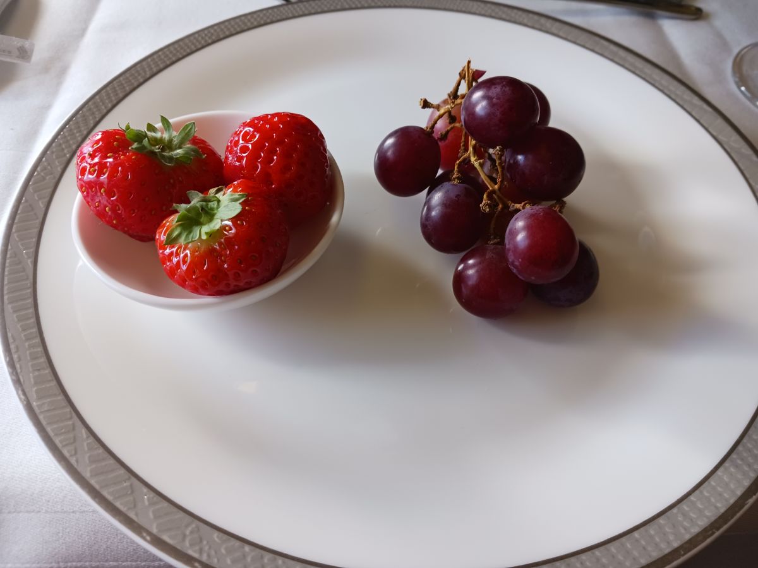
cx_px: 379
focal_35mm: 27
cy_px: 284
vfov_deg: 51.4
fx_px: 591
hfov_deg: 65.3
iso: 200
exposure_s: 1/50
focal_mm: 4
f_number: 1.8
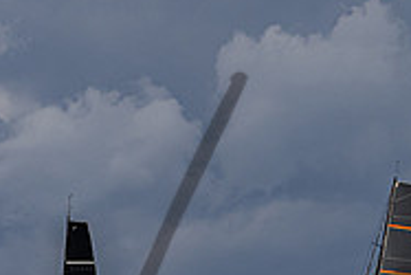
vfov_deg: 3.2
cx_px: 368
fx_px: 4901
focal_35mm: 429
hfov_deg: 4.8
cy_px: 293
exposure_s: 1/3200
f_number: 5.6
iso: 400
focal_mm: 100
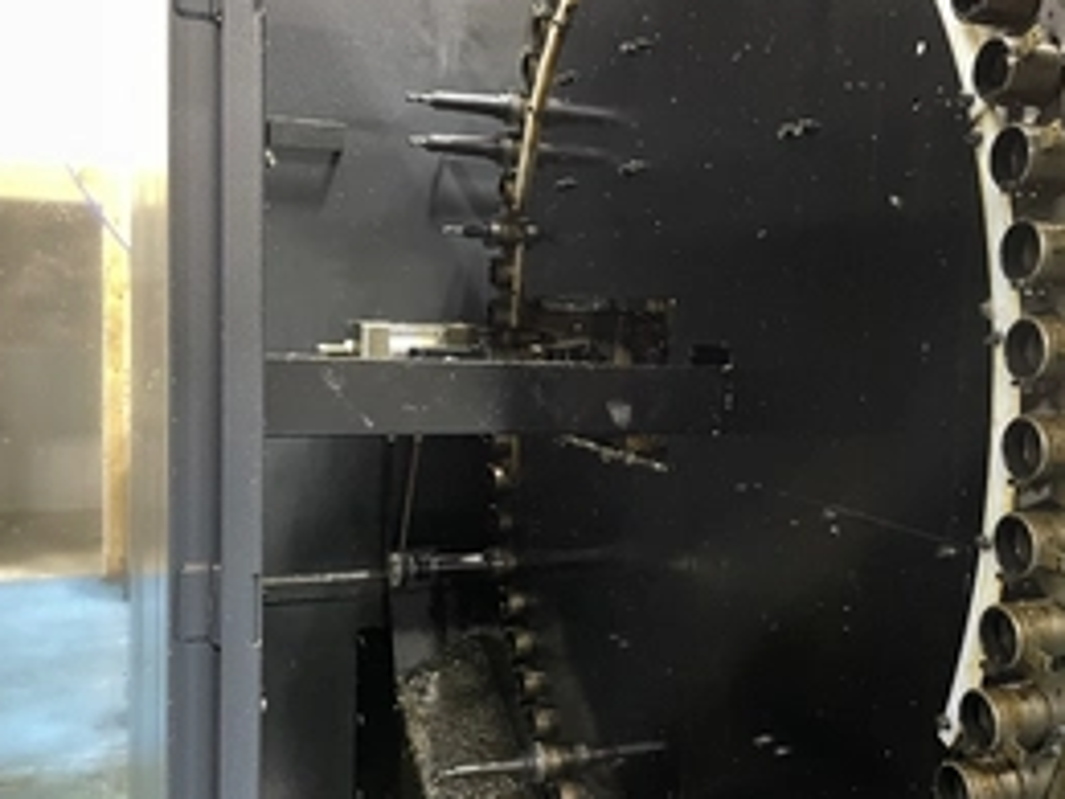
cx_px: 676
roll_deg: -2.0
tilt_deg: -3.8
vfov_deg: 36.0
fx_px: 1231
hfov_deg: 46.3
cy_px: 406
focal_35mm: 40
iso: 640
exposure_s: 1/40
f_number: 1.6
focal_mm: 4.2
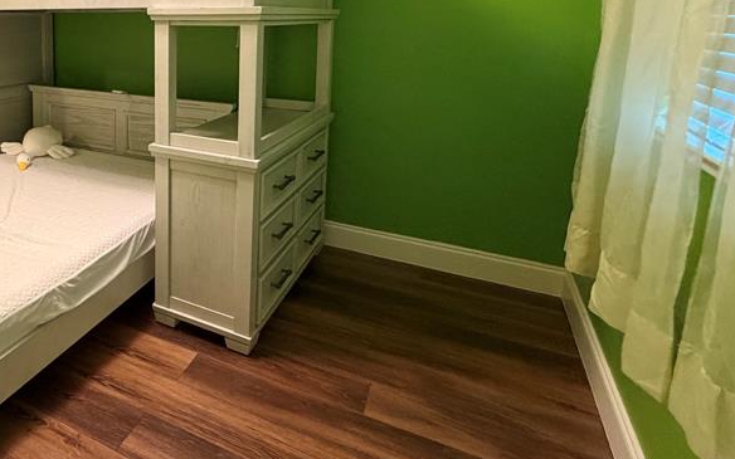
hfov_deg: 63.8
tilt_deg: -8.7
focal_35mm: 26
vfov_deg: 45.3
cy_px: 96
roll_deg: +0.0
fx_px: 521
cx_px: 140
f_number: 2.2
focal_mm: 2.22
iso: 400
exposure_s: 1/60
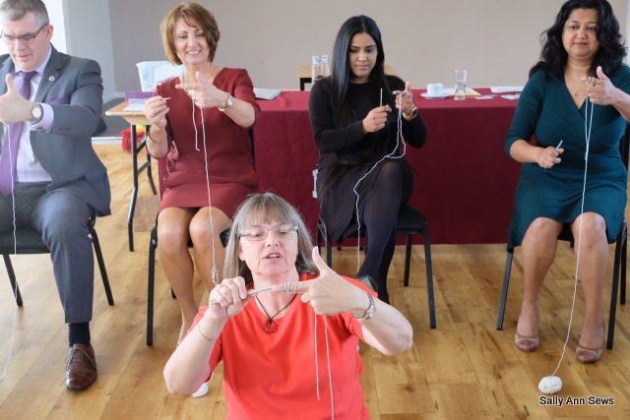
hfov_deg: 47.4
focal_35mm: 41
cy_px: 210
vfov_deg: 32.6
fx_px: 718
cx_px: 315
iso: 3200
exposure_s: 1/110
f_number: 6.4
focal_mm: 27
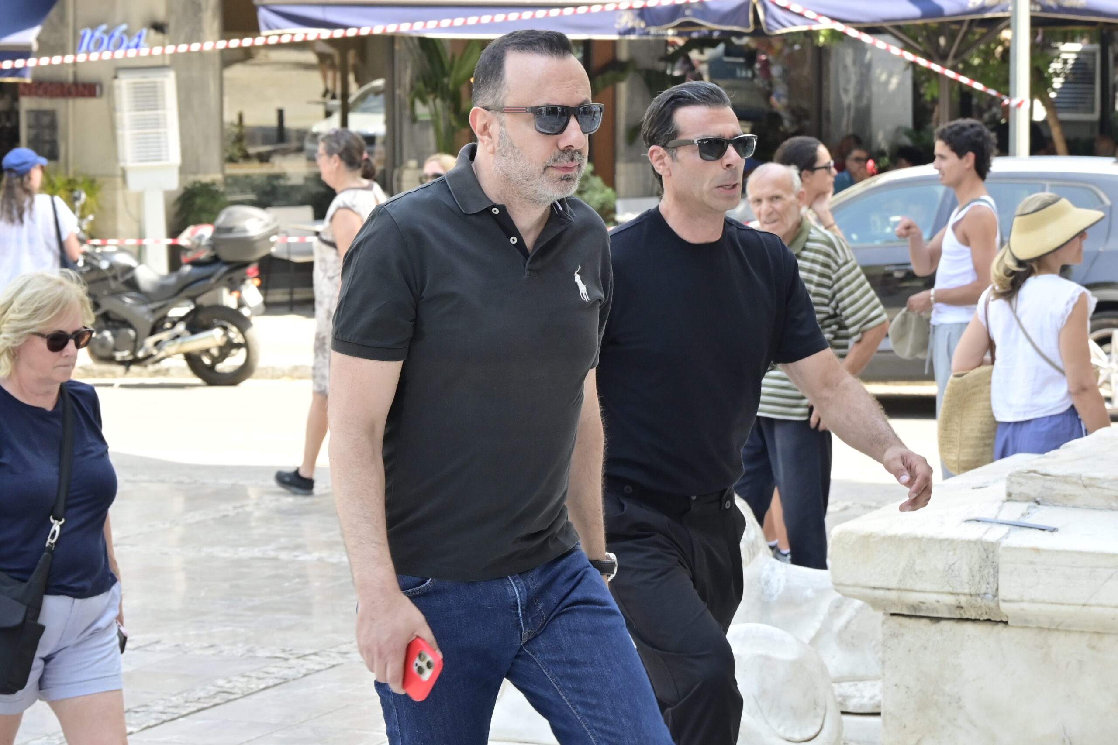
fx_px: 3727
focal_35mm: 120
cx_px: 559
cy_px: 372
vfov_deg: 11.4
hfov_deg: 17.1
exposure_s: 1/250
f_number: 9
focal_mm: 80
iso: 1000
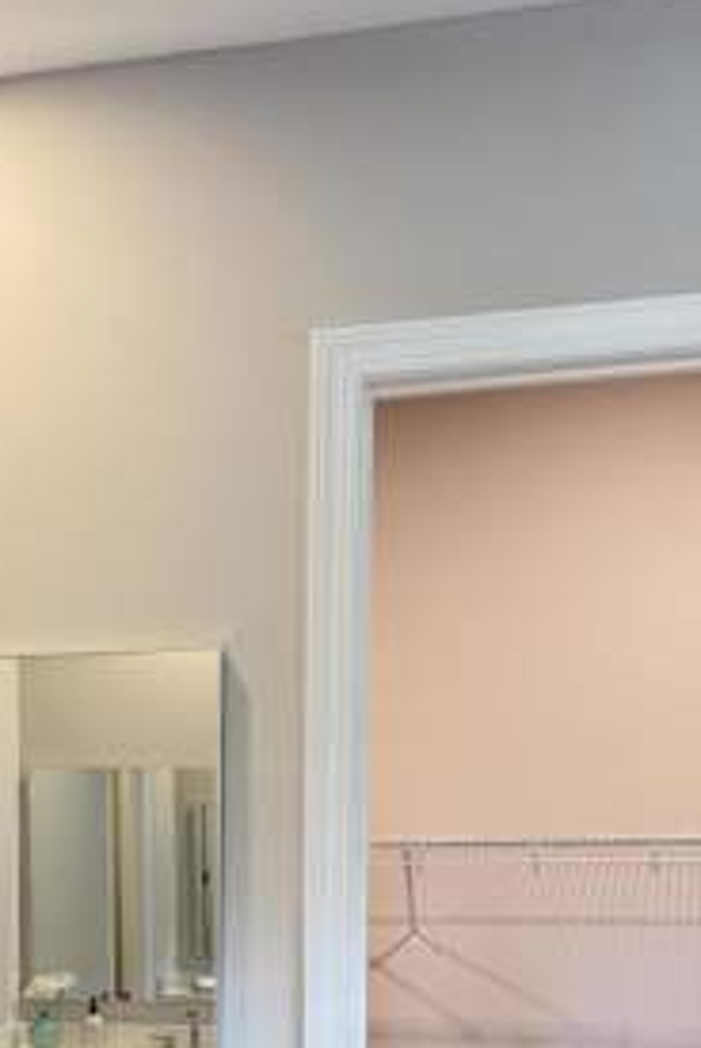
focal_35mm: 58
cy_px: 957
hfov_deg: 22.7
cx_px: 34
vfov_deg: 32.6
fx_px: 1690
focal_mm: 6.76
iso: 250
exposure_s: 1/60
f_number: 1.78
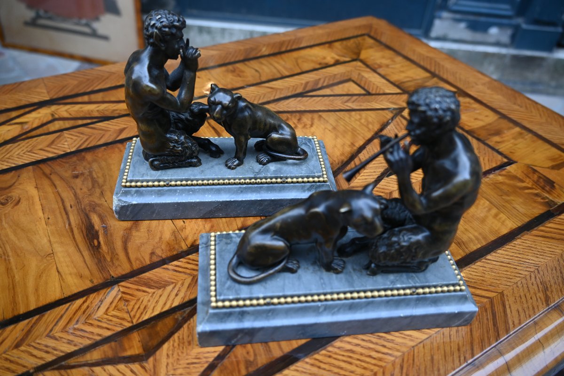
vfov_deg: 45.7
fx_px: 446
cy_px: 188
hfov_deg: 64.6
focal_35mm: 28
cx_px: 282
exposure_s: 1/250
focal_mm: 19
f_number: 4
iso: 400
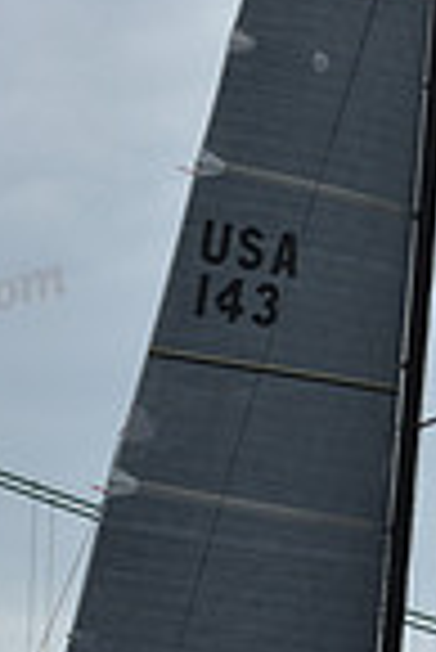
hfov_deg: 4.9
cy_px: 517
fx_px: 5074
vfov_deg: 7.3
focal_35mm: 280
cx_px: 299
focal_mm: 70
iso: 250
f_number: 7.1
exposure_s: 1/800
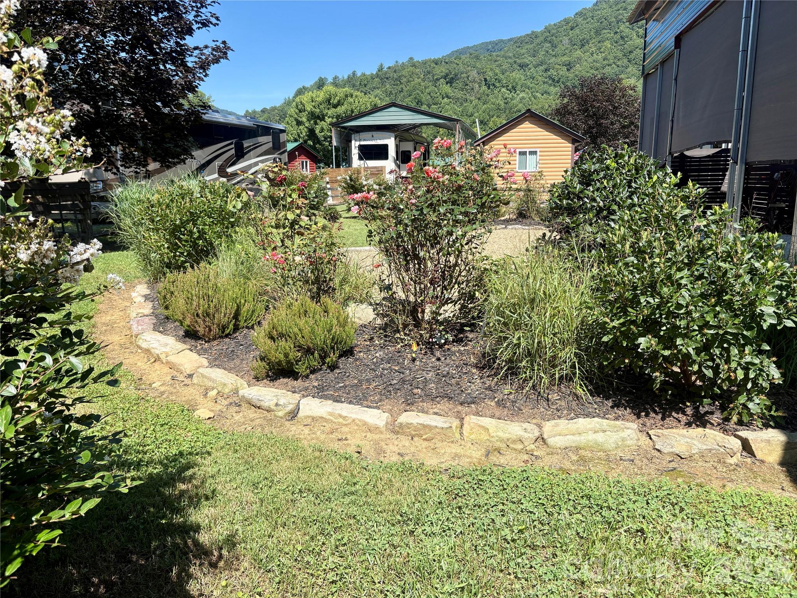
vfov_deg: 53.1
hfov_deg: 67.3
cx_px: 398
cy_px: 299
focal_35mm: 26
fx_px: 599
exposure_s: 1/1901
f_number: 1.6
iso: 50
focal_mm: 5.96
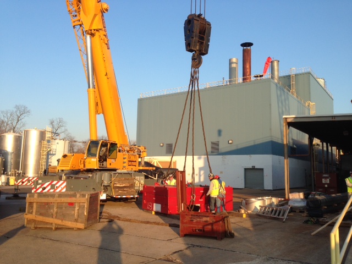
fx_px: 336
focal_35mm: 33
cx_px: 176
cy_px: 132
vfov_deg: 42.9
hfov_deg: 55.4
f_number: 2.4
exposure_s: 1/577
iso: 50
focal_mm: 4.12
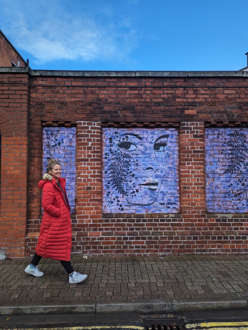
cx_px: 124
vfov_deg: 71.6
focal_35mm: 24
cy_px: 165
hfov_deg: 56.8
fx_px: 229
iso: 49
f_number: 1.85
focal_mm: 6.81
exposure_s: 1/750
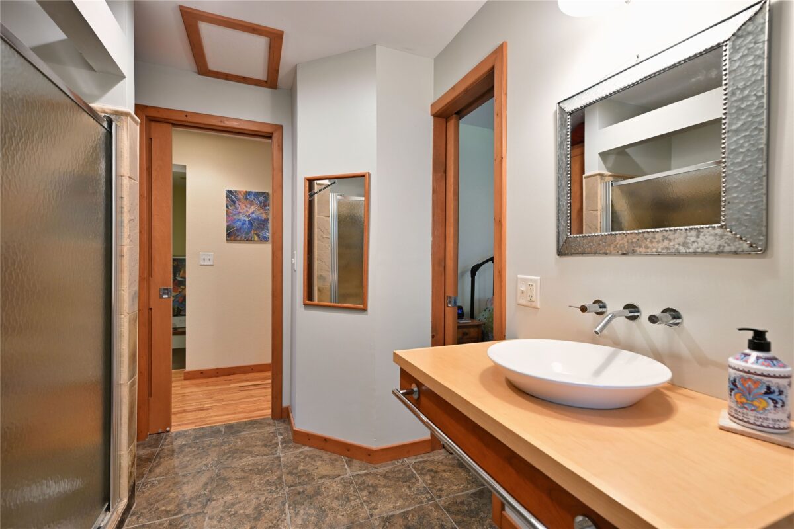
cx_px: 397
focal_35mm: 16
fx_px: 342
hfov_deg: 98.5
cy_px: 264
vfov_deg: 75.5
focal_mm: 15.5
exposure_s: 1/10
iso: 400
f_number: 5.6
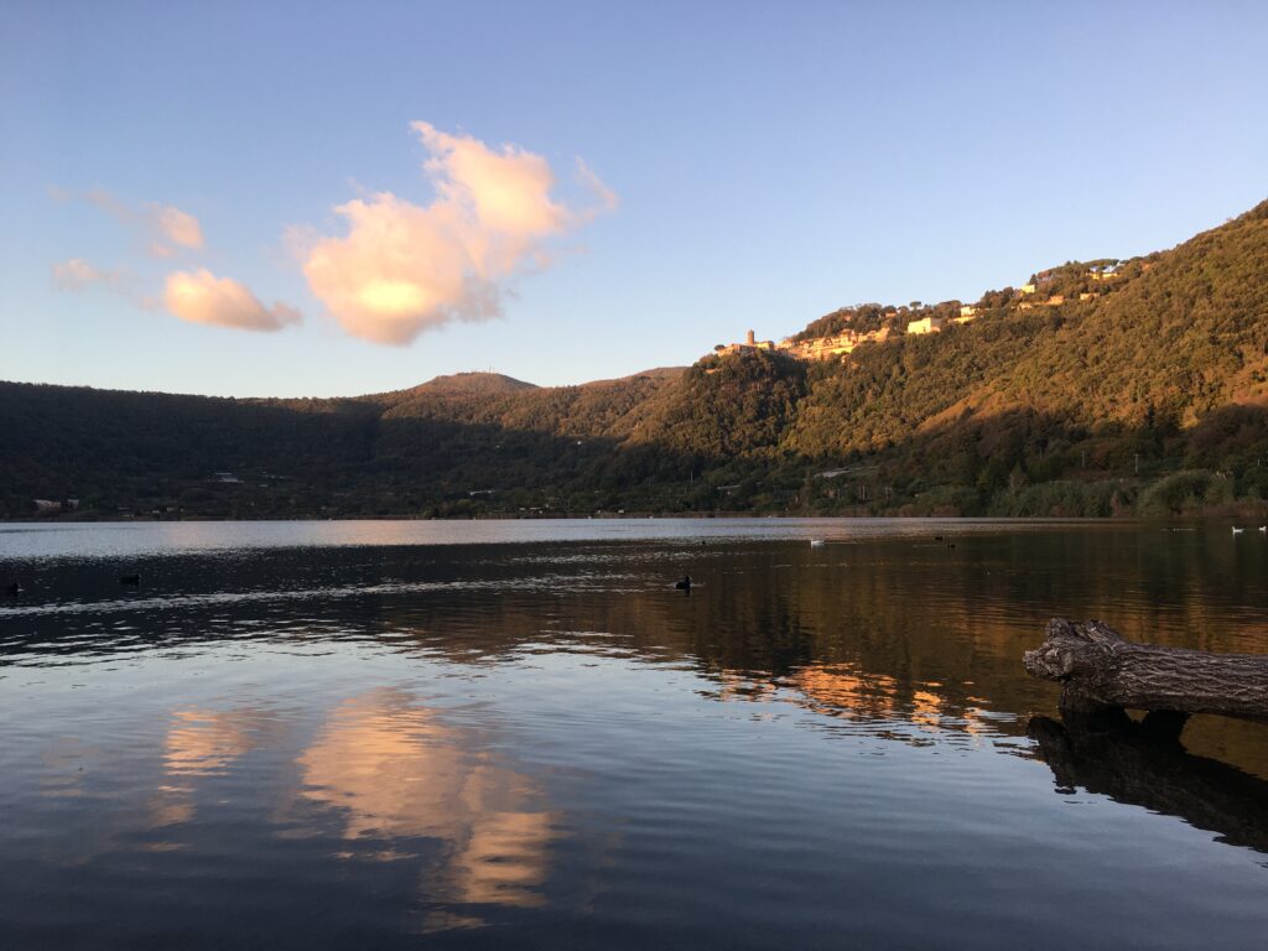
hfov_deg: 61.7
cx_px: 634
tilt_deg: +1.8
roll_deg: +0.1
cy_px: 476
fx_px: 1062
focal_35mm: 29
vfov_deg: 48.2
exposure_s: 1/166
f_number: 2.2
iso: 25
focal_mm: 4.15
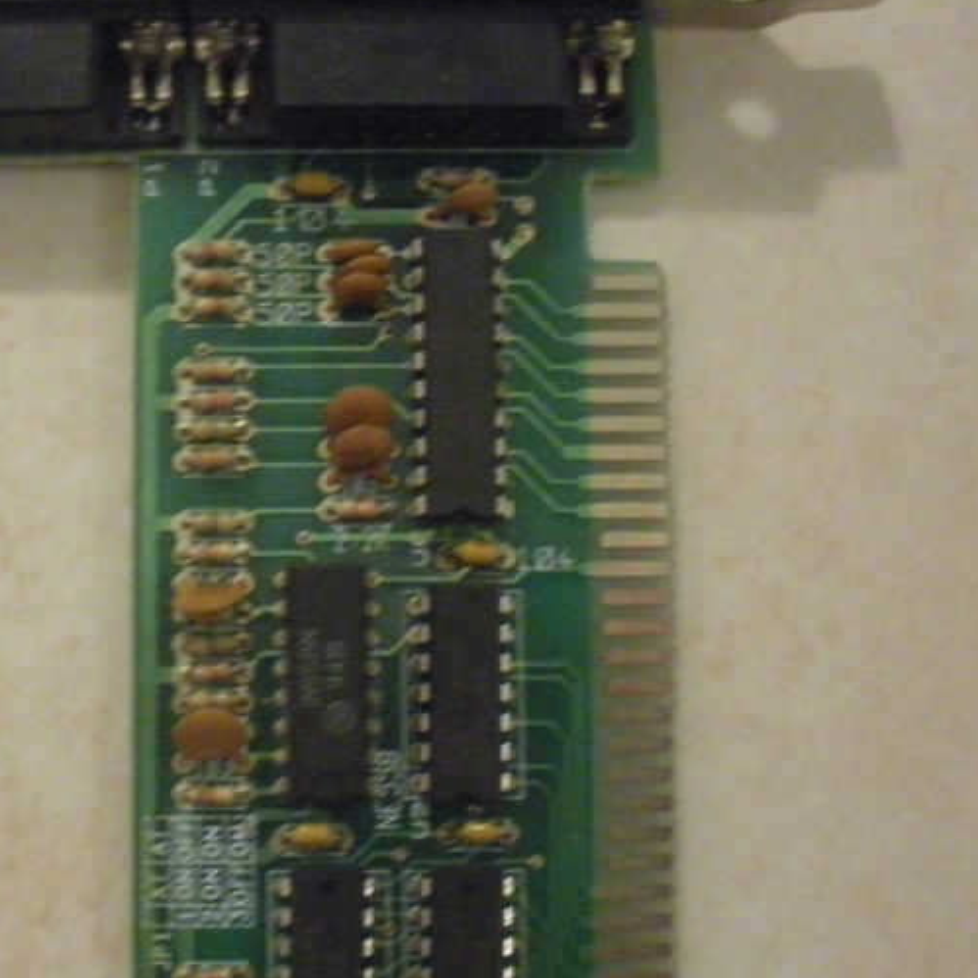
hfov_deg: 27.1
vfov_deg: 27.6
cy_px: 602
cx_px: 178
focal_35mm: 62
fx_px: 1982
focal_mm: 6.3
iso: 800
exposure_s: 1/6.6
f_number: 3.5
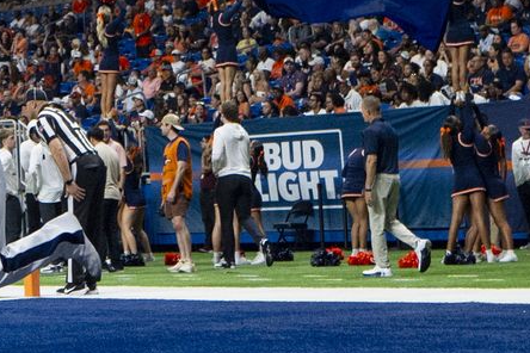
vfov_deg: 8.7
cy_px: -523
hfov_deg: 14.3
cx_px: -29
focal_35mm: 141
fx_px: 2076
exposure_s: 1/1250
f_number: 2.8
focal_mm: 25
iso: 3200
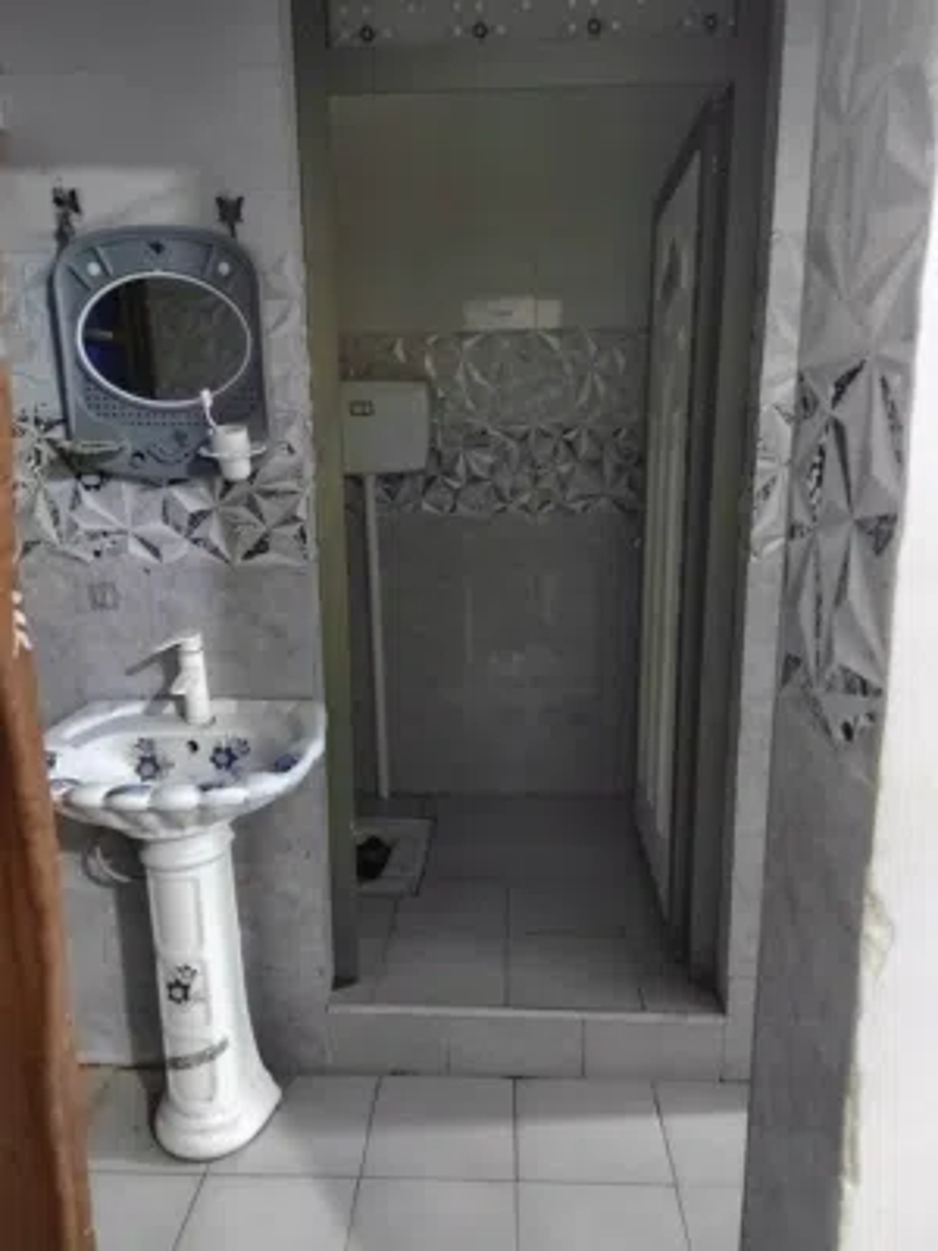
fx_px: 831
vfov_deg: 73.9
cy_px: 626
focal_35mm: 23
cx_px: 469
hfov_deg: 58.9
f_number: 1.9
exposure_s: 1/25
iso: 5120
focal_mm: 5.52
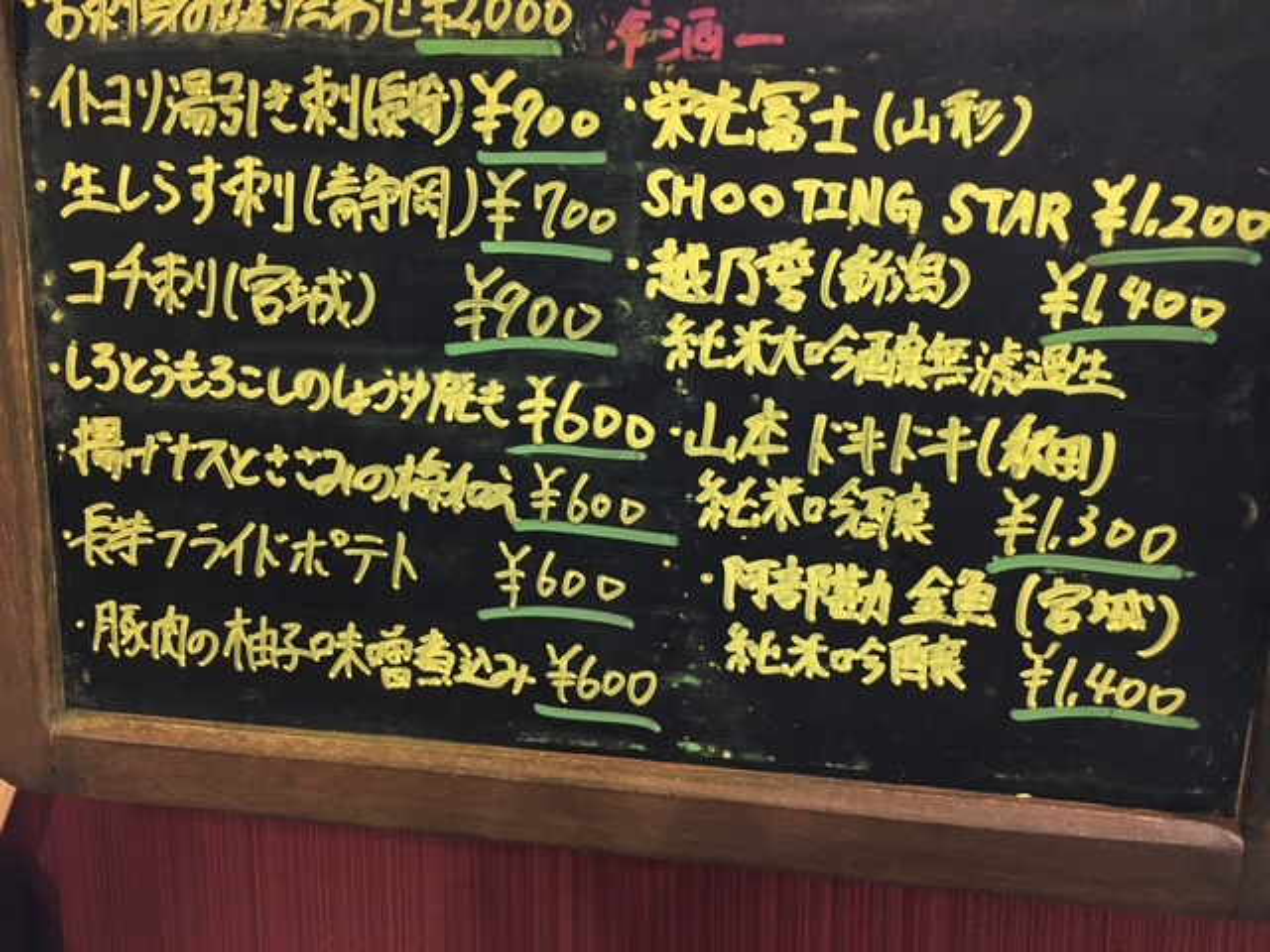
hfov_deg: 61.7
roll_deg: -0.3
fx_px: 1064
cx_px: 635
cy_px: 476
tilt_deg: -8.8
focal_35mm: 29
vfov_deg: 48.2
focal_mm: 4.15
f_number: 2.2
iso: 200
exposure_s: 1/17
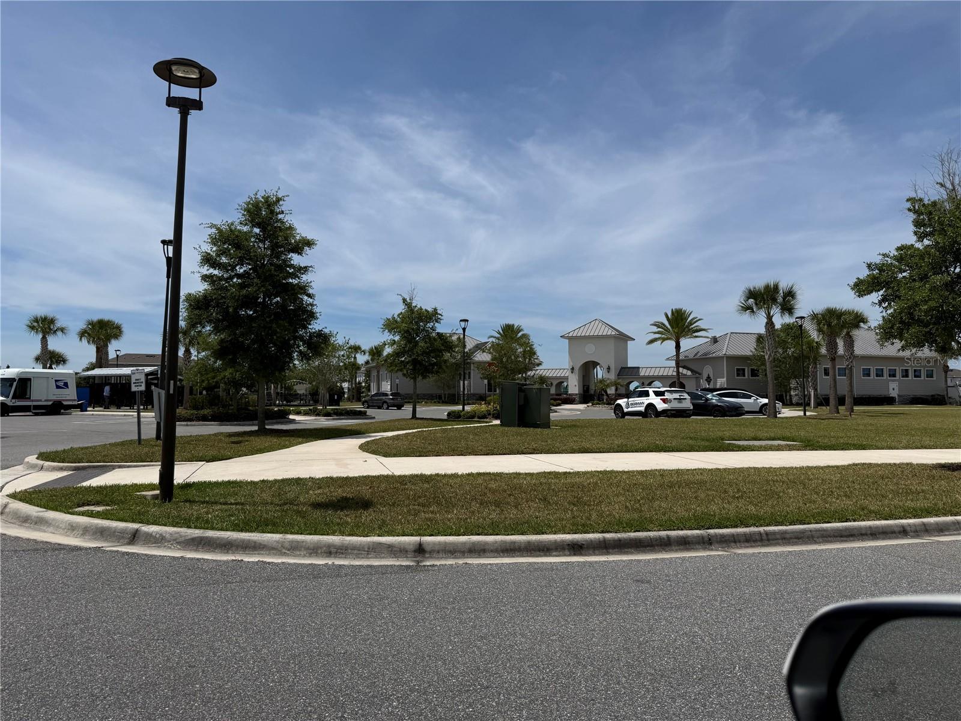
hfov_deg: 71.6
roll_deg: -0.3
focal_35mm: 24
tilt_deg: +2.5
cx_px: 480
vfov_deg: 56.8
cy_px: 360
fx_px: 666
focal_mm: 6.76
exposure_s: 1/9091
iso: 80
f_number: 1.78
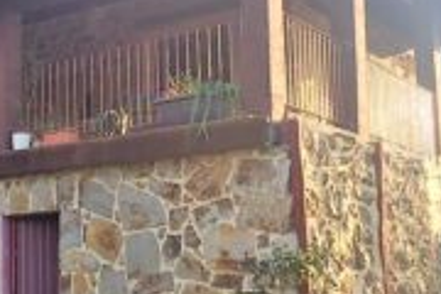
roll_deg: +0.3
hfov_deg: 29.6
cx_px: 115
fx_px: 821
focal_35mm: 67
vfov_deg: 20.2
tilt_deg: +10.2
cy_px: 196
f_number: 2.2
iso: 32
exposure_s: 1/356
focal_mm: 4.15
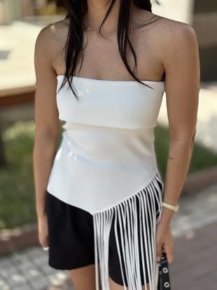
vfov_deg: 39.6
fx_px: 401
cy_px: 145
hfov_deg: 30.3
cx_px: 108
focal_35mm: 48
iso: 80
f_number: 1.78
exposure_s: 1/2203
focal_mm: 6.86
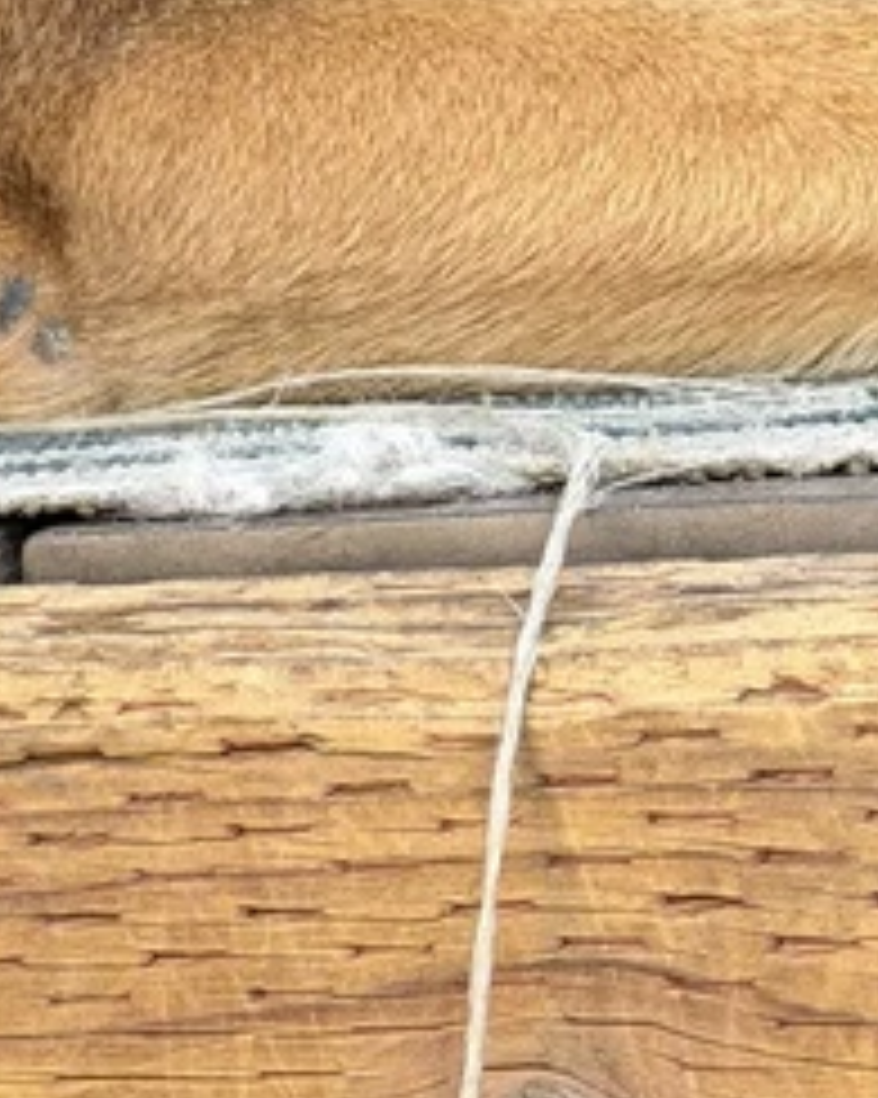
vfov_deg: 9.8
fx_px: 6240
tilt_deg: +4.3
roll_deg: +6.1
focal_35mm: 192
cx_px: -108
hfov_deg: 8.0
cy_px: -567
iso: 64
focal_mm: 6.76
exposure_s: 1/286
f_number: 1.78
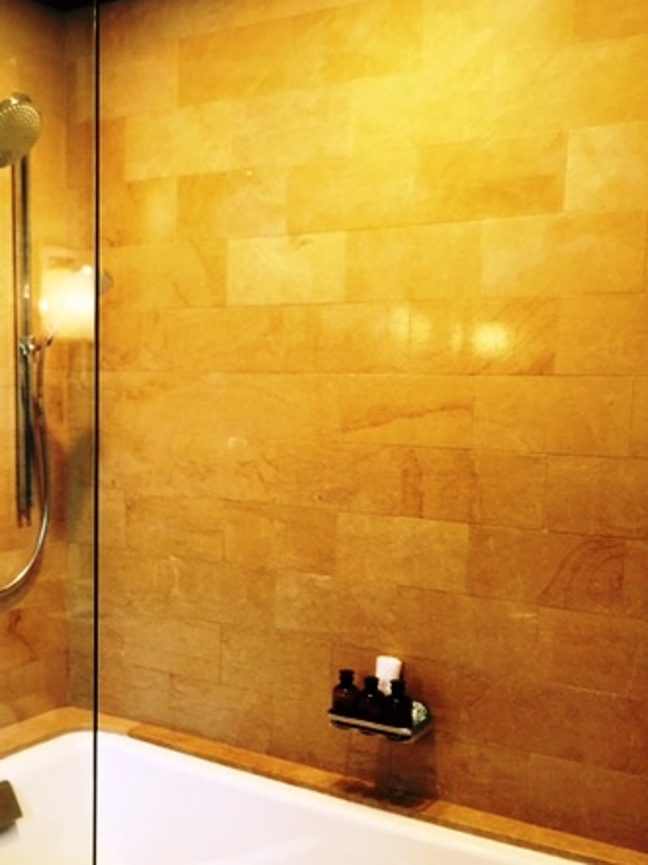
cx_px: 180
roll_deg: -1.0
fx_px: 1049
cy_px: 517
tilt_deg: -6.5
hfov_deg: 33.8
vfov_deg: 44.6
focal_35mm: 42
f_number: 2.2
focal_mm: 4.15
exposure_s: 1/15
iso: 64
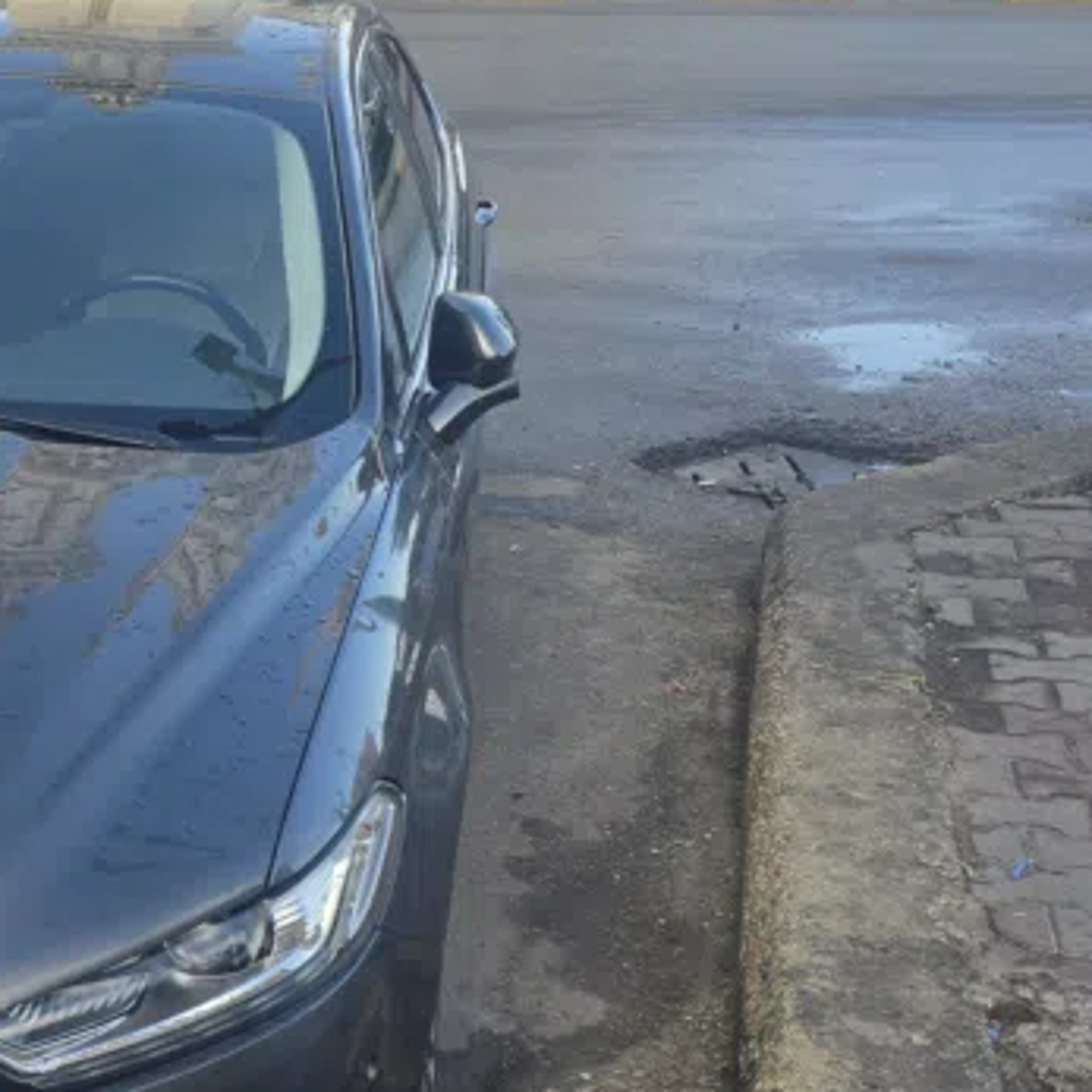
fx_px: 2141
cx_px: -69
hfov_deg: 26.6
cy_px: 557
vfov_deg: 28.6
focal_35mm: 60
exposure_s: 1/212
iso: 12
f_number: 1.7
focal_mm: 6.3
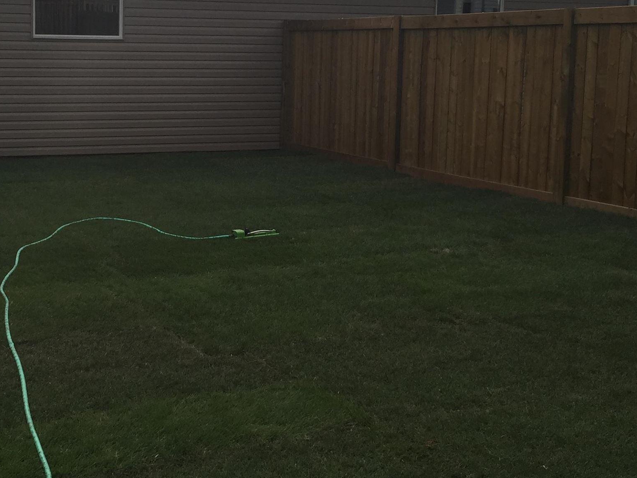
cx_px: 222
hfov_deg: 33.0
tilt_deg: -7.7
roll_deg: -1.9
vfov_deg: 25.1
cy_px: 172
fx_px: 1067
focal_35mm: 58
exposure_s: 1/842
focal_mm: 4.15
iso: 32
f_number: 2.2
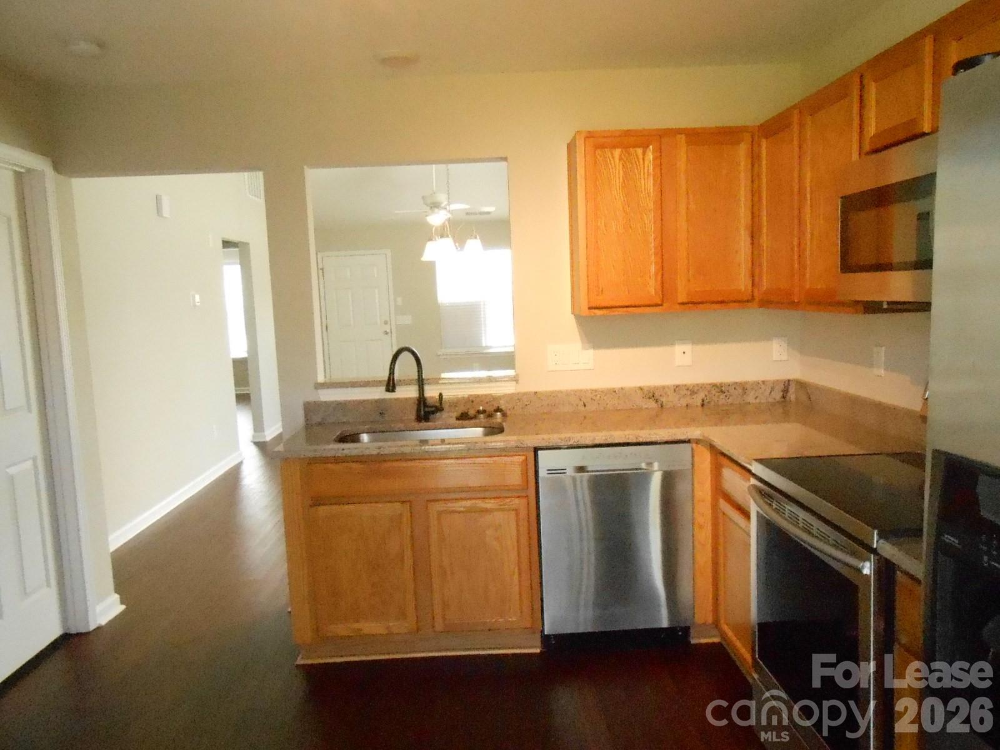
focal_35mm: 26
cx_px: 500
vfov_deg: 53.1
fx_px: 751
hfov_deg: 67.3
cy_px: 375
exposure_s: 1/160
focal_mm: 4.6
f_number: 3.5
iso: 1600
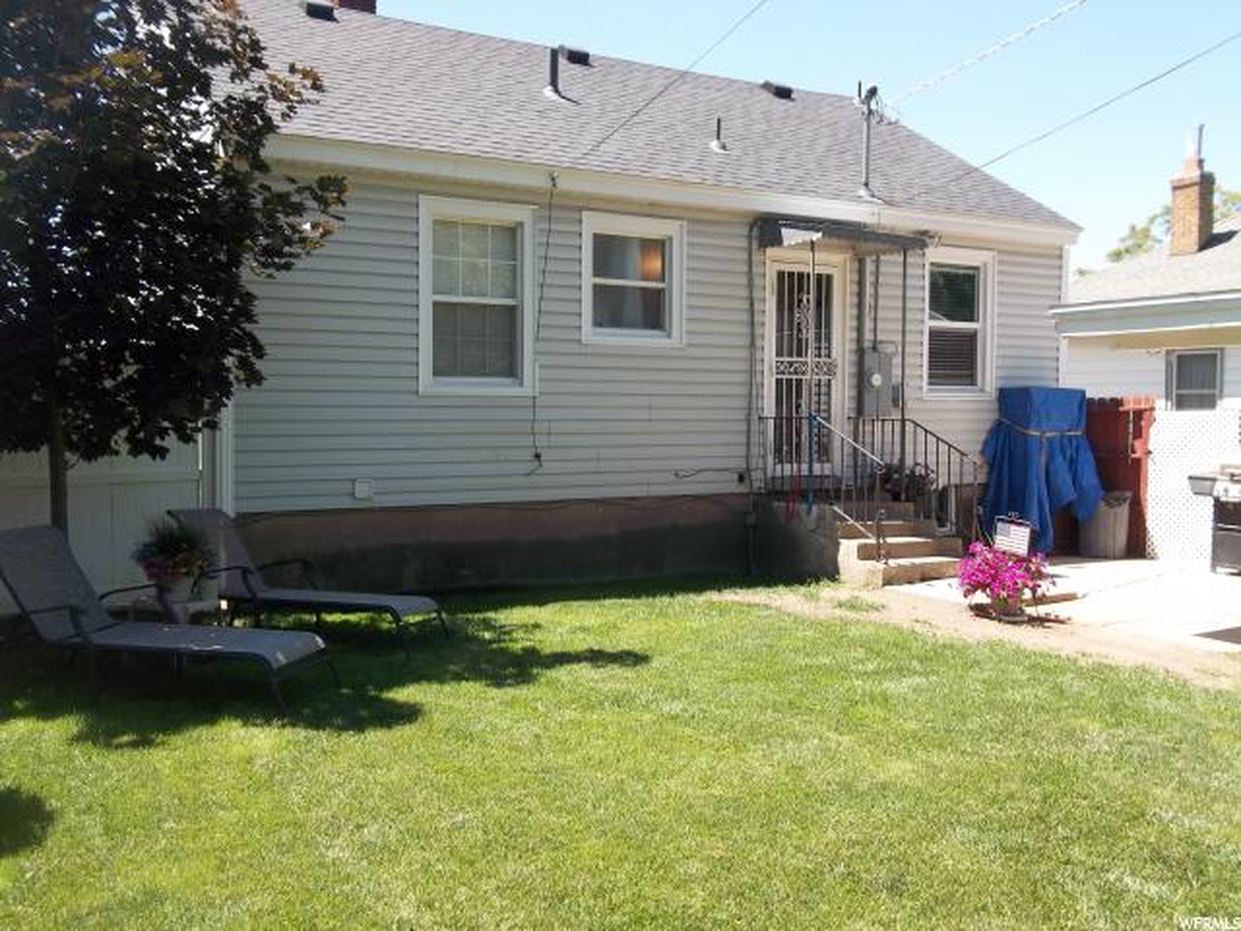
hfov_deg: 56.8
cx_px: 620
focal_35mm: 32
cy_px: 466
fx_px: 1147
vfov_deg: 44.2
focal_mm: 5.7
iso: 80
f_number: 8.8
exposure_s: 1/60
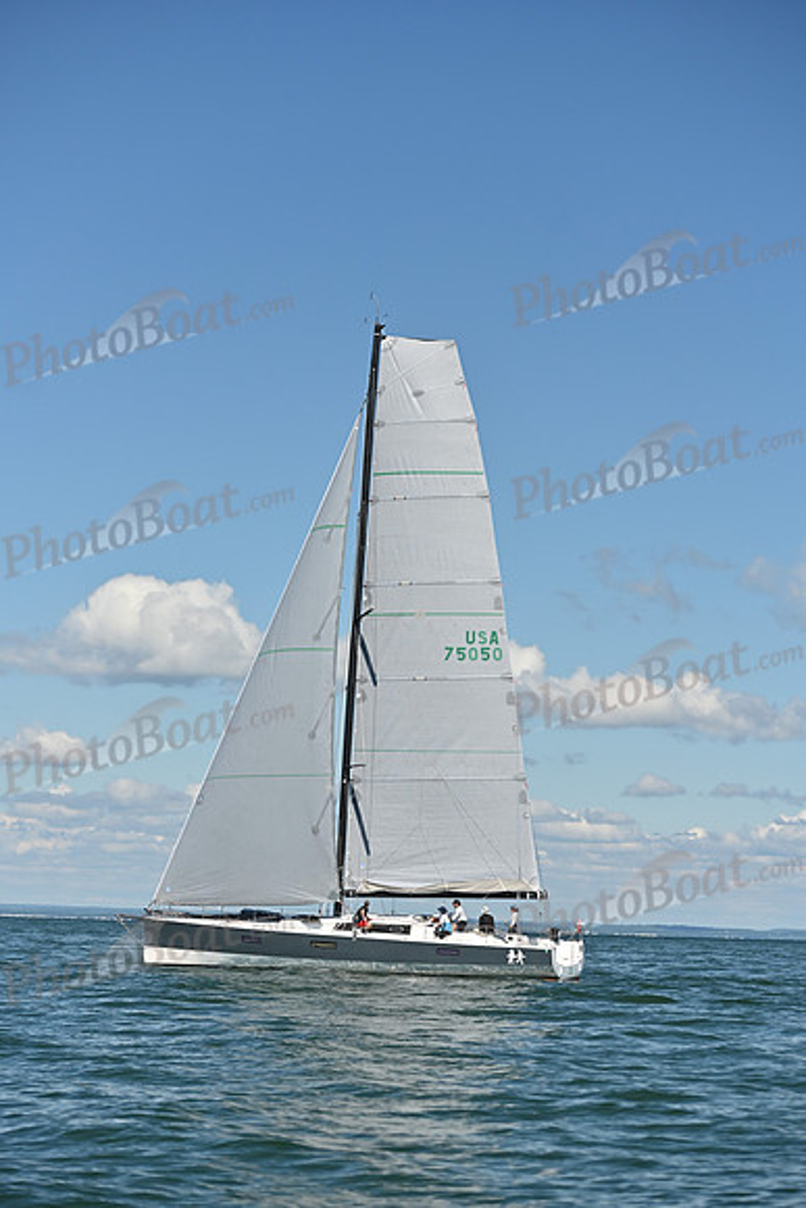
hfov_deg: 13.7
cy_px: 604
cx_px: 403
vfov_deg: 20.4
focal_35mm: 100
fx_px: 3356
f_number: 4
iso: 250
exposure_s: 1/1600
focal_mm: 100
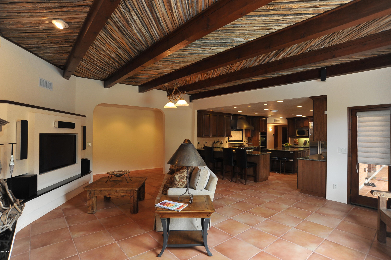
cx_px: 196
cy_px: 130
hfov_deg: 90.0
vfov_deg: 67.3
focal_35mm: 18
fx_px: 195
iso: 1000
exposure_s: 1/30
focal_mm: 18
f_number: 8
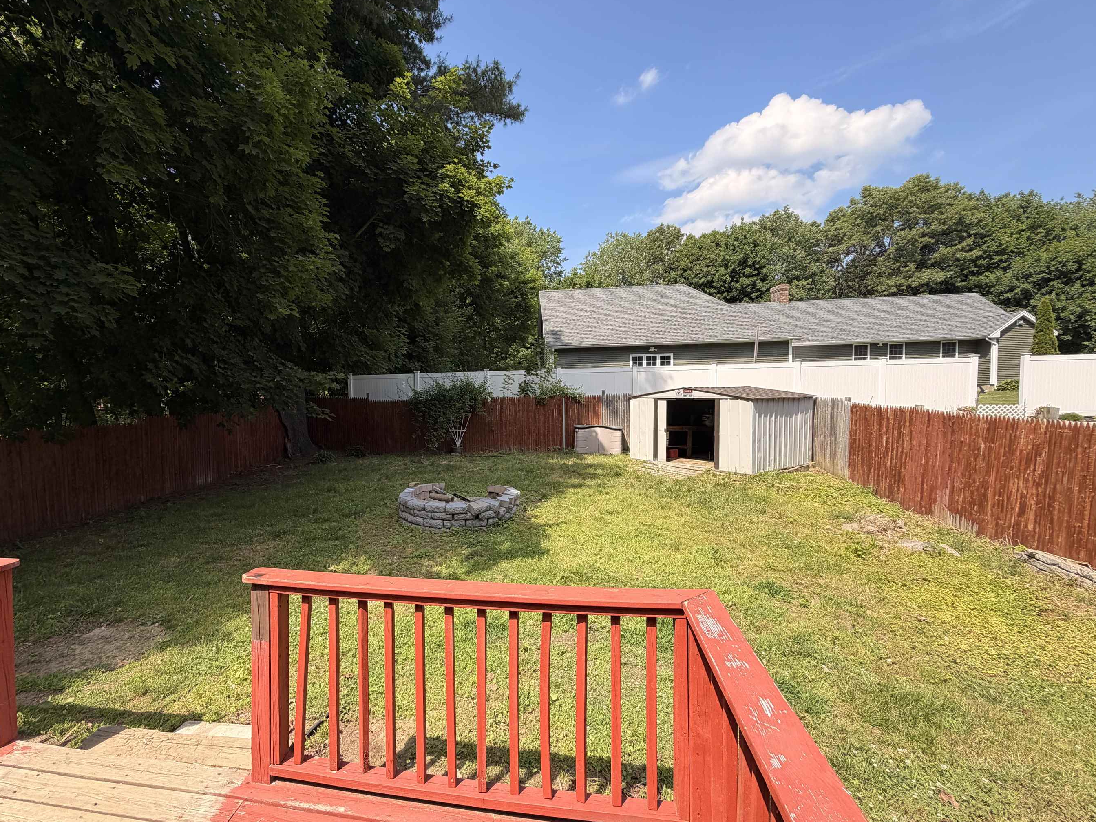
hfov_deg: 93.9
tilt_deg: -3.3
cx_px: 473
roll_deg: +2.0
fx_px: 507
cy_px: 412
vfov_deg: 78.1
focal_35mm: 16
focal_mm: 2.22
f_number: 2.2
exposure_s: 1/760
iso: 40
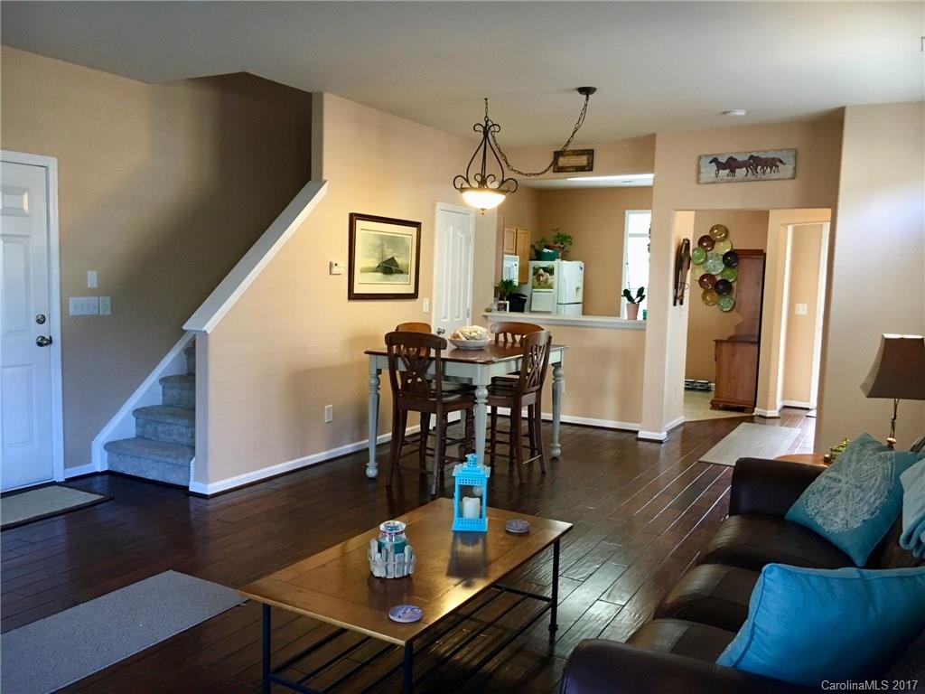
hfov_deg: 61.7
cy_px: 347
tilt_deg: -6.2
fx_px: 775
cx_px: 462
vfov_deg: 48.2
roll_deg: -0.3
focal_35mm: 29
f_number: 2.2
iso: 125
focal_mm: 4.15
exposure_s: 1/30
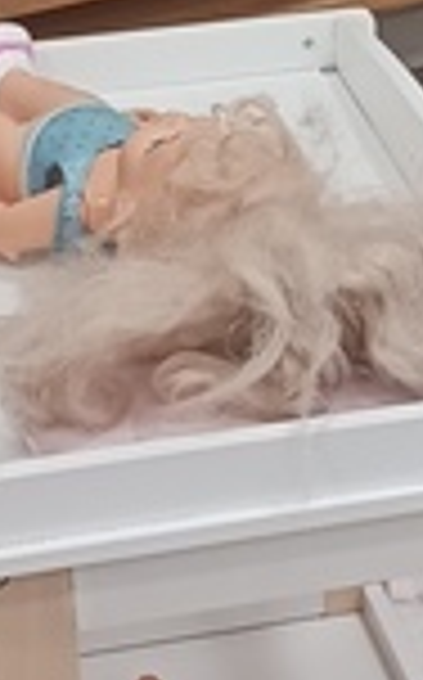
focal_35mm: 152
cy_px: -81
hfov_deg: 8.6
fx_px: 2812
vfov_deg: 13.5
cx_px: 315
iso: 320
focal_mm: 4
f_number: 1.8
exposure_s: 1/25
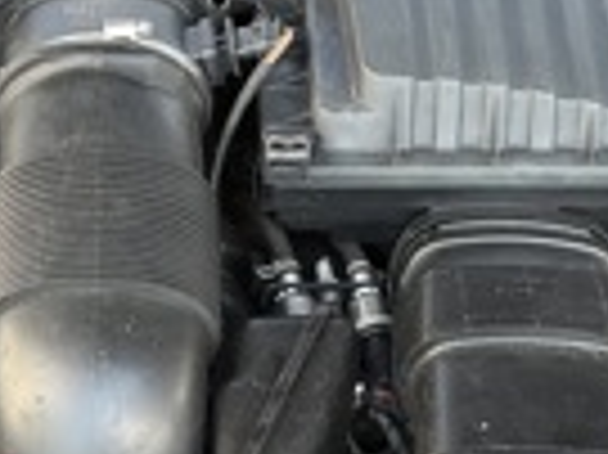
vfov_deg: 11.7
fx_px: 2158
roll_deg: +4.7
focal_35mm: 123
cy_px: 564
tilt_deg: -42.7
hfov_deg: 15.9
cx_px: 90
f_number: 1.6
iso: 64
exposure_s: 1/122
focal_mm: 5.1
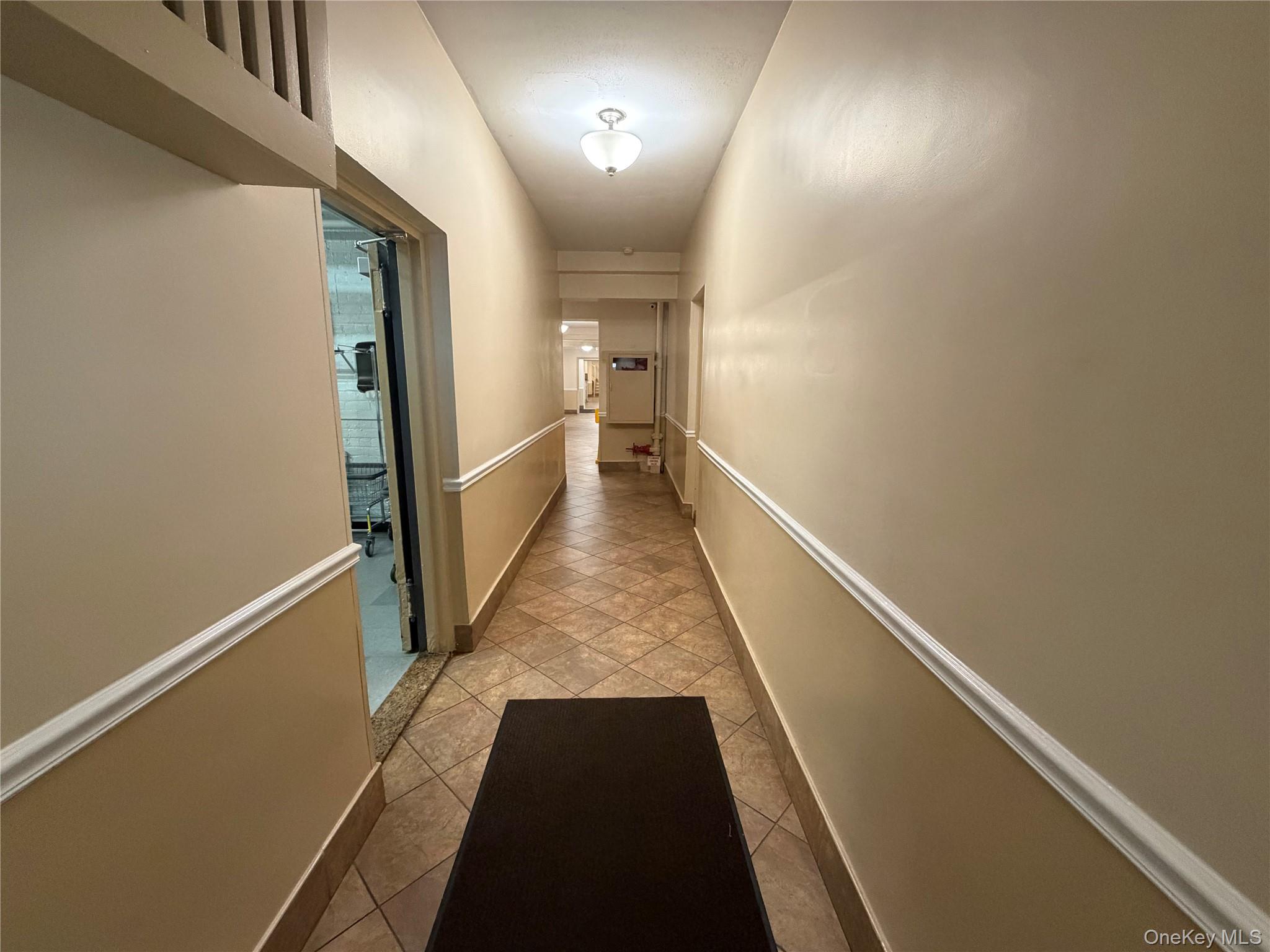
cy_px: 476
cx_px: 635
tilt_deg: -11.3
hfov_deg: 102.1
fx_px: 514
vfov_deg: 85.7
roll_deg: -0.8
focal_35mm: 14
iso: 500
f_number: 2.2
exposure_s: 1/60
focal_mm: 2.22
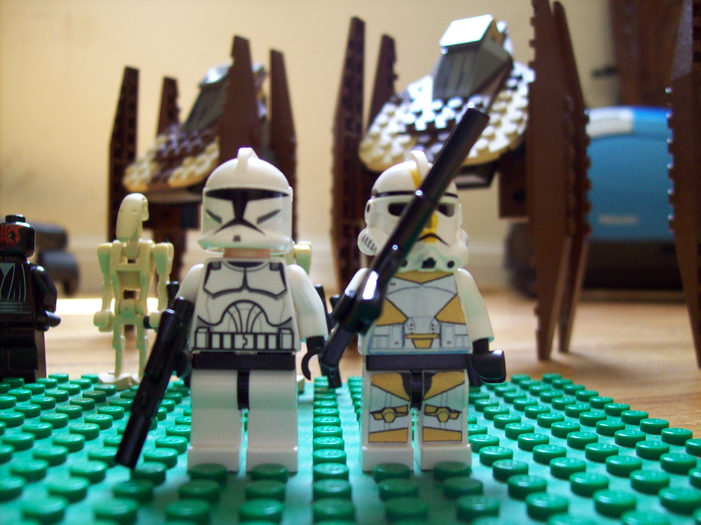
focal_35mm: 36
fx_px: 729
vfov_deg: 39.6
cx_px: 350
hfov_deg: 51.4
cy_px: 262
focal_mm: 6
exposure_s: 1/10.4
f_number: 2.7
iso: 160
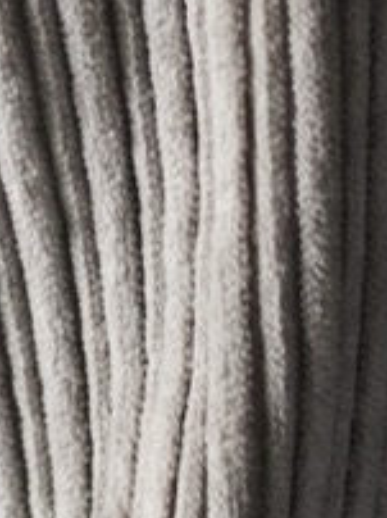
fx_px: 6991
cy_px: -1441
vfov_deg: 4.0
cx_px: -715
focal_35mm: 468
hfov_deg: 3.1
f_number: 4.5
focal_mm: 75
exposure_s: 1/250
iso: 800
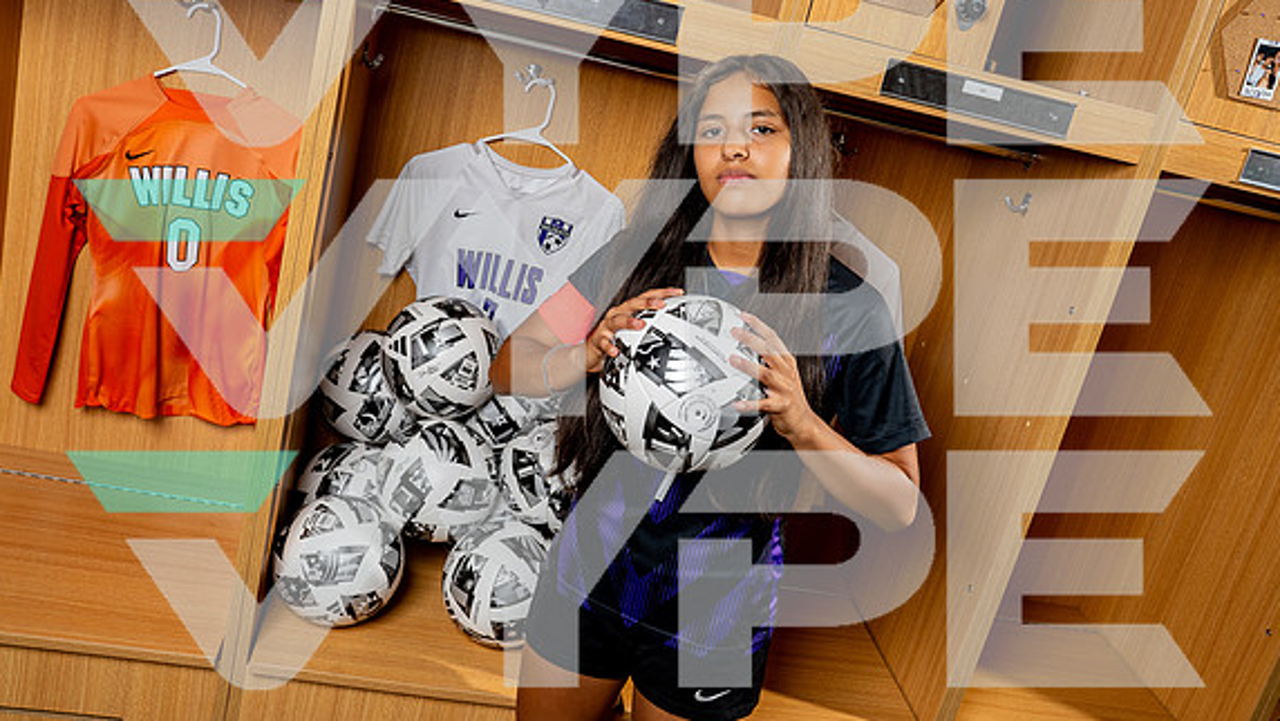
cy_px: 299
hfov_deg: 58.0
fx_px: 1154
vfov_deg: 34.6
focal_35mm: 34
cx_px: 642
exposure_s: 1/250
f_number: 8
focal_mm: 32
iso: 200
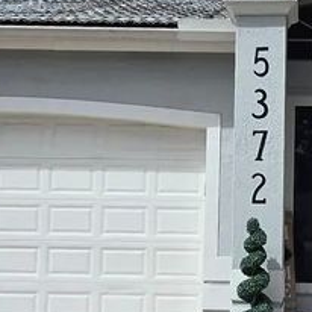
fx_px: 581
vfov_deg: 30.0
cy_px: 174
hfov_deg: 28.7
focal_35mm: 57
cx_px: 291
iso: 50
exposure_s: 1/3988
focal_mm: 2.2
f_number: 2.2
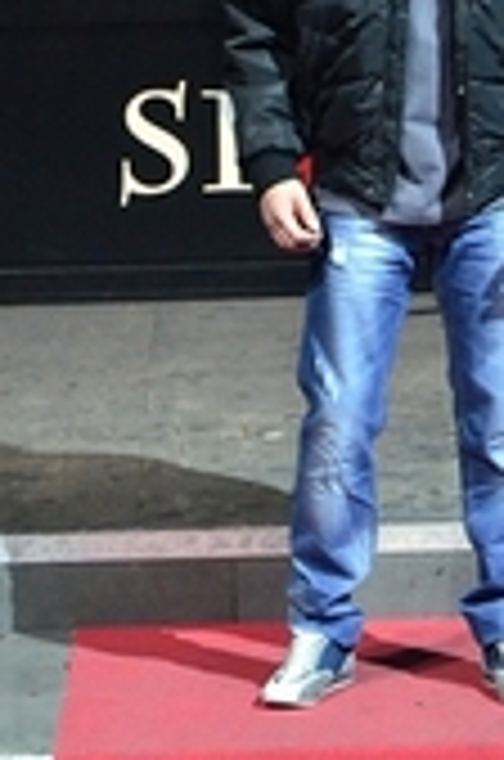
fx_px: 10216
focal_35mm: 485
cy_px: 45
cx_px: 544
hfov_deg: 2.8
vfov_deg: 4.3
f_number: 5.6
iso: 2000
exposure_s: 1/125
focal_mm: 105
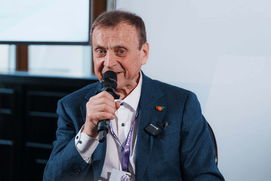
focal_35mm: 173
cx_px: 136
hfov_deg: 11.9
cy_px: 90
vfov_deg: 7.9
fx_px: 1302
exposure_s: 1/250
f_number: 4
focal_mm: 173
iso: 640
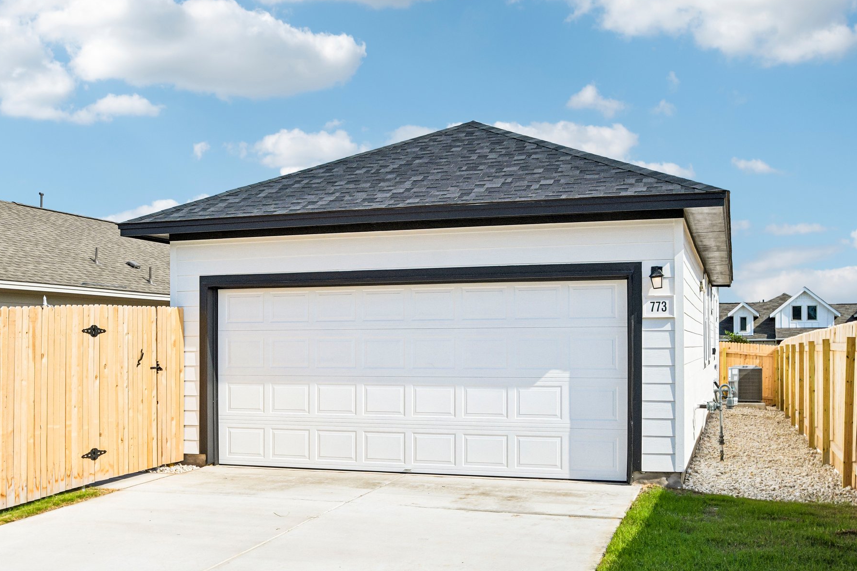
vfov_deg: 35.0
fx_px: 904
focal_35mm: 38
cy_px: 307
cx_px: 403
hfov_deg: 50.7
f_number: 8
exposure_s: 1/1250
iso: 400
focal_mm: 22
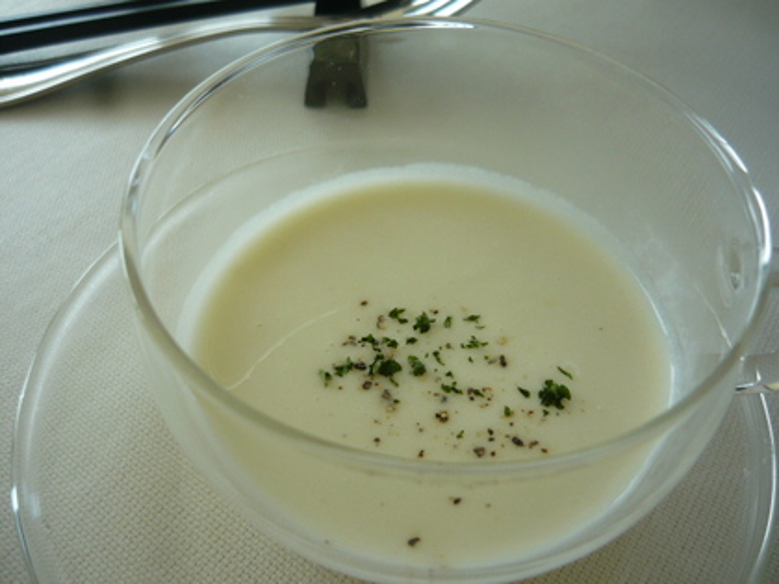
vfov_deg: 42.9
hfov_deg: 55.4
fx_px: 743
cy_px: 292
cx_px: 390
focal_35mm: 33
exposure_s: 1/80
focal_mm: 5.5
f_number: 2.8
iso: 100
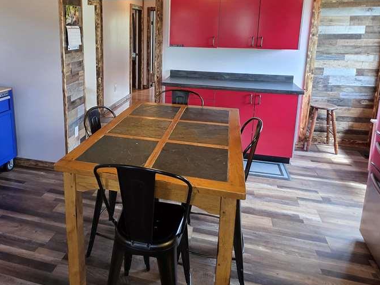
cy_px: 90
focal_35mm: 25
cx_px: 144
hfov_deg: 68.4
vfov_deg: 53.5
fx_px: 274
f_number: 1.9
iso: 160
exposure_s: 1/60
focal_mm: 2.2
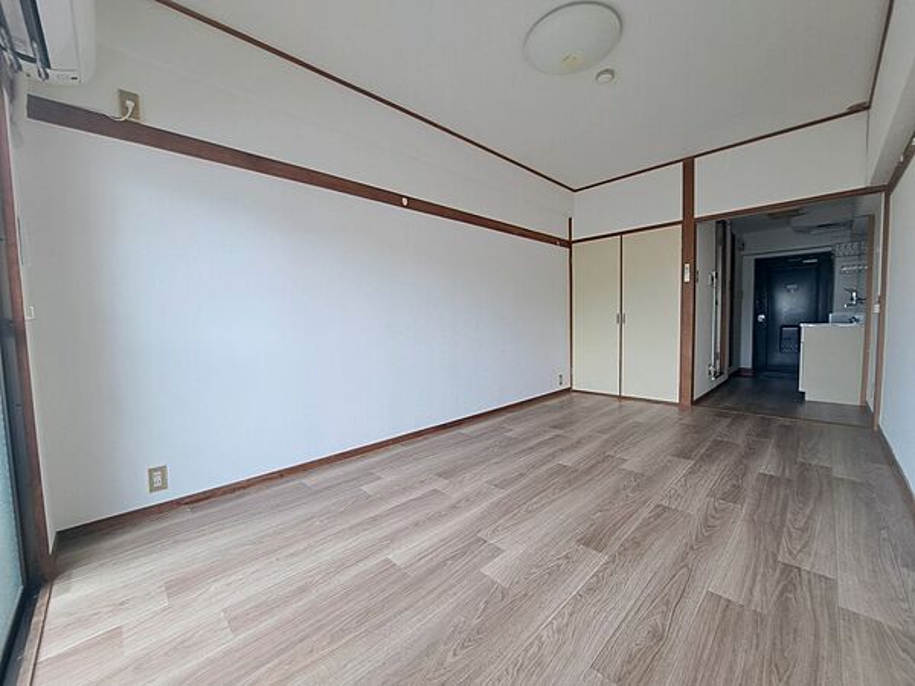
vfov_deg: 89.9
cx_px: 458
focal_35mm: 13
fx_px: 344
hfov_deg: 106.2
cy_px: 343
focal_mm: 1.74
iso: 50
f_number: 2.2
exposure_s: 1/50
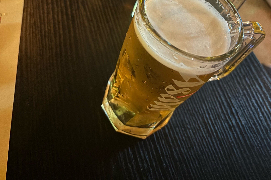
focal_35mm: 37
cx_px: 136
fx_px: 279
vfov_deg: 33.2
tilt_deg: -45.4
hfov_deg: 51.9
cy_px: 4
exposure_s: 1/9
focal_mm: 5.96
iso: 800
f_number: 1.6
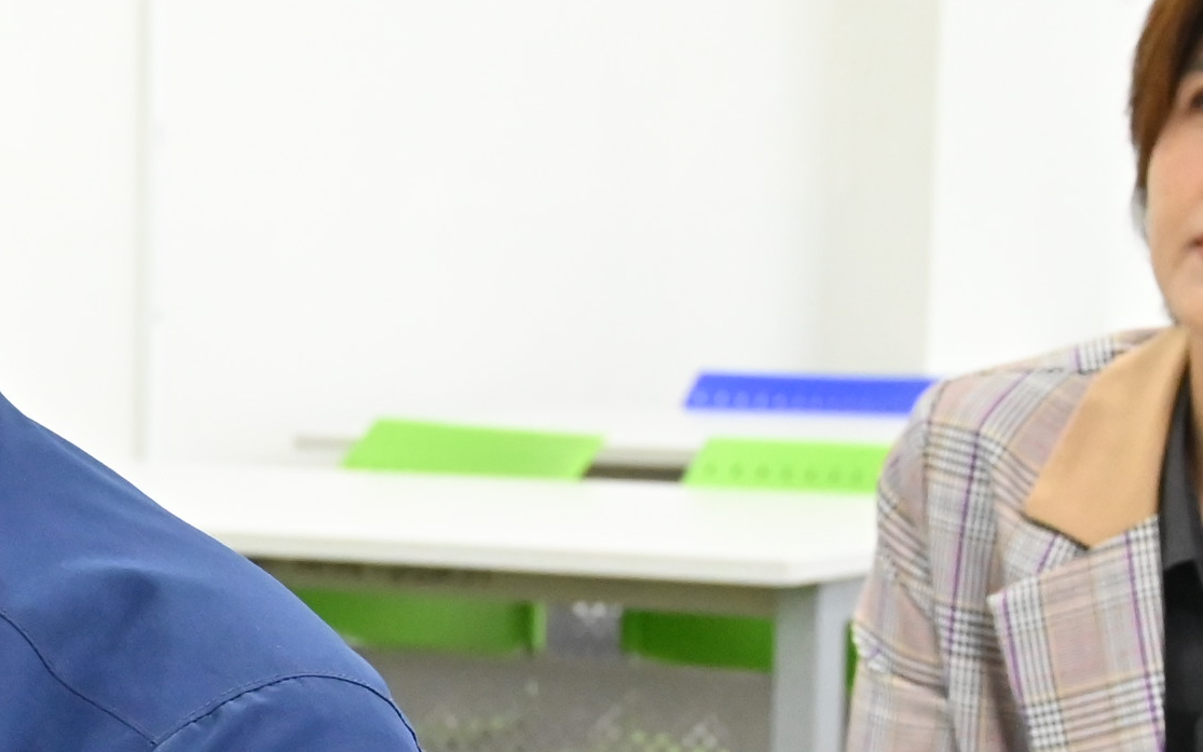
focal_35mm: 149
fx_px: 4885
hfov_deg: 12.8
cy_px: 942
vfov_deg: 8.7
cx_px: -902
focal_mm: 36
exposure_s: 1/50
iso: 3200
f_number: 5.6
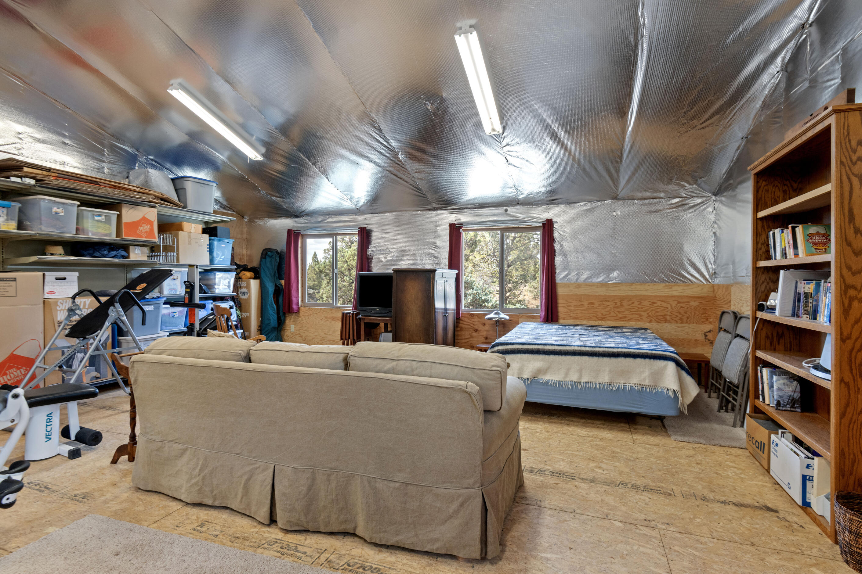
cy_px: 295
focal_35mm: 17
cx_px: 431
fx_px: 407
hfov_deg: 93.3
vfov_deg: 70.4
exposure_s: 1/13
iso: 200
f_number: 8
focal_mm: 16
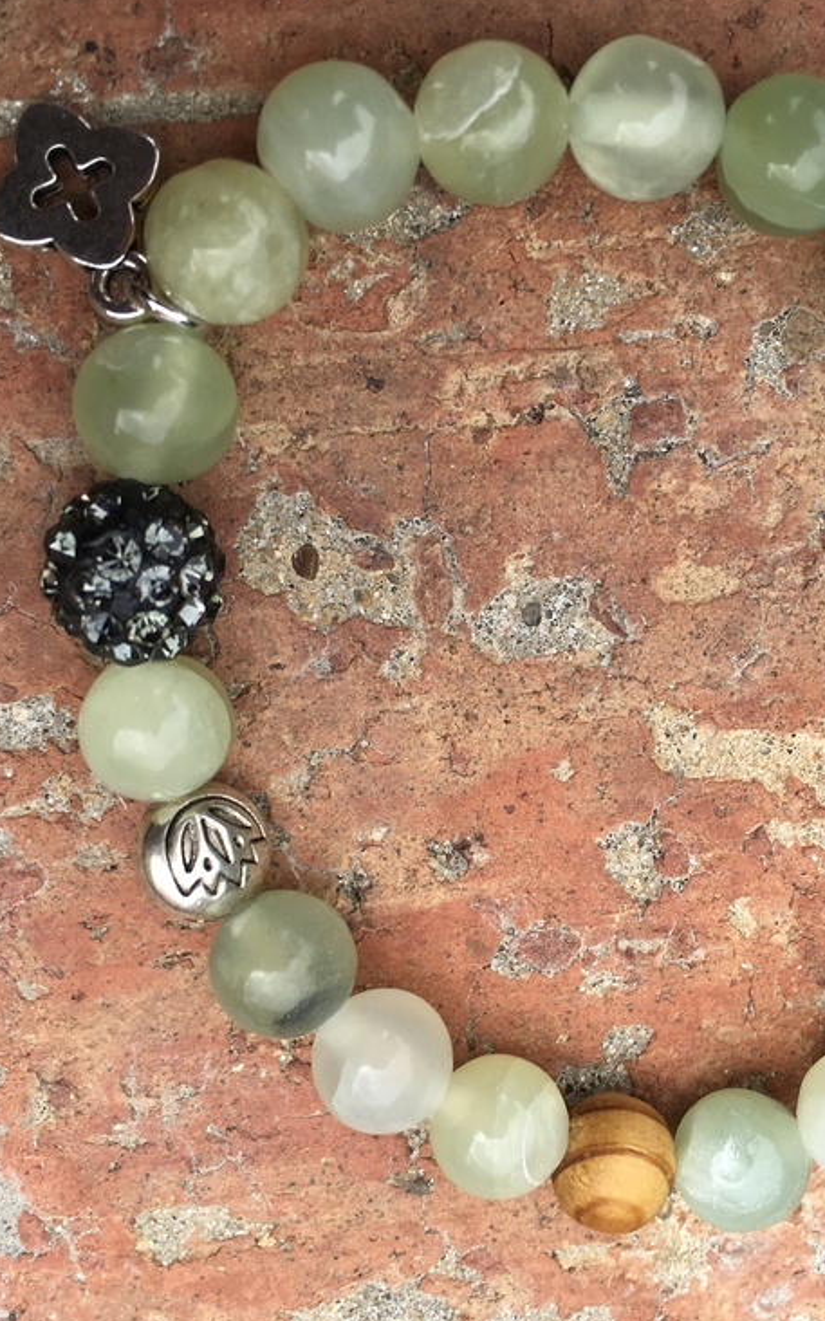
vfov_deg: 47.2
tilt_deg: -81.3
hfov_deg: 30.3
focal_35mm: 42
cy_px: 666
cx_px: 547
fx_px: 1512
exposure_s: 1/646
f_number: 2.2
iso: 25
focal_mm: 4.15
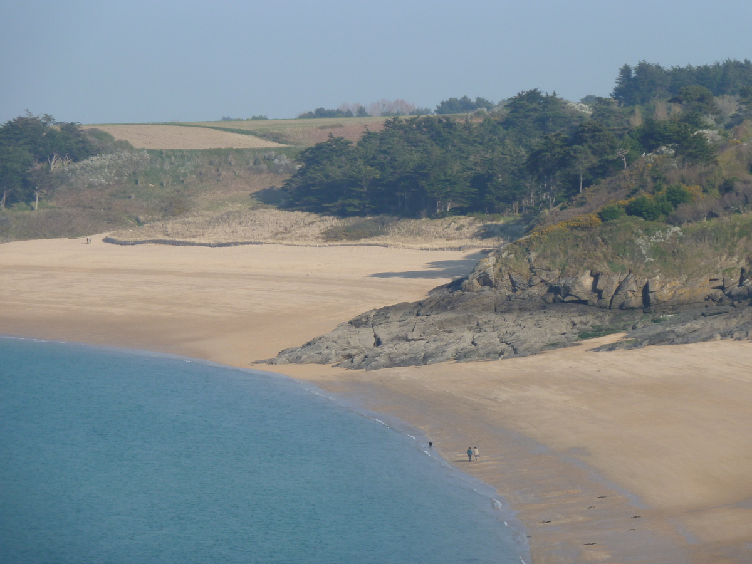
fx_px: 3432
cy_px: 282
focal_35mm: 158
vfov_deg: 9.4
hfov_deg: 12.5
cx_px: 376
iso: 80
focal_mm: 25.9
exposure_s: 1/400
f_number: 4.5
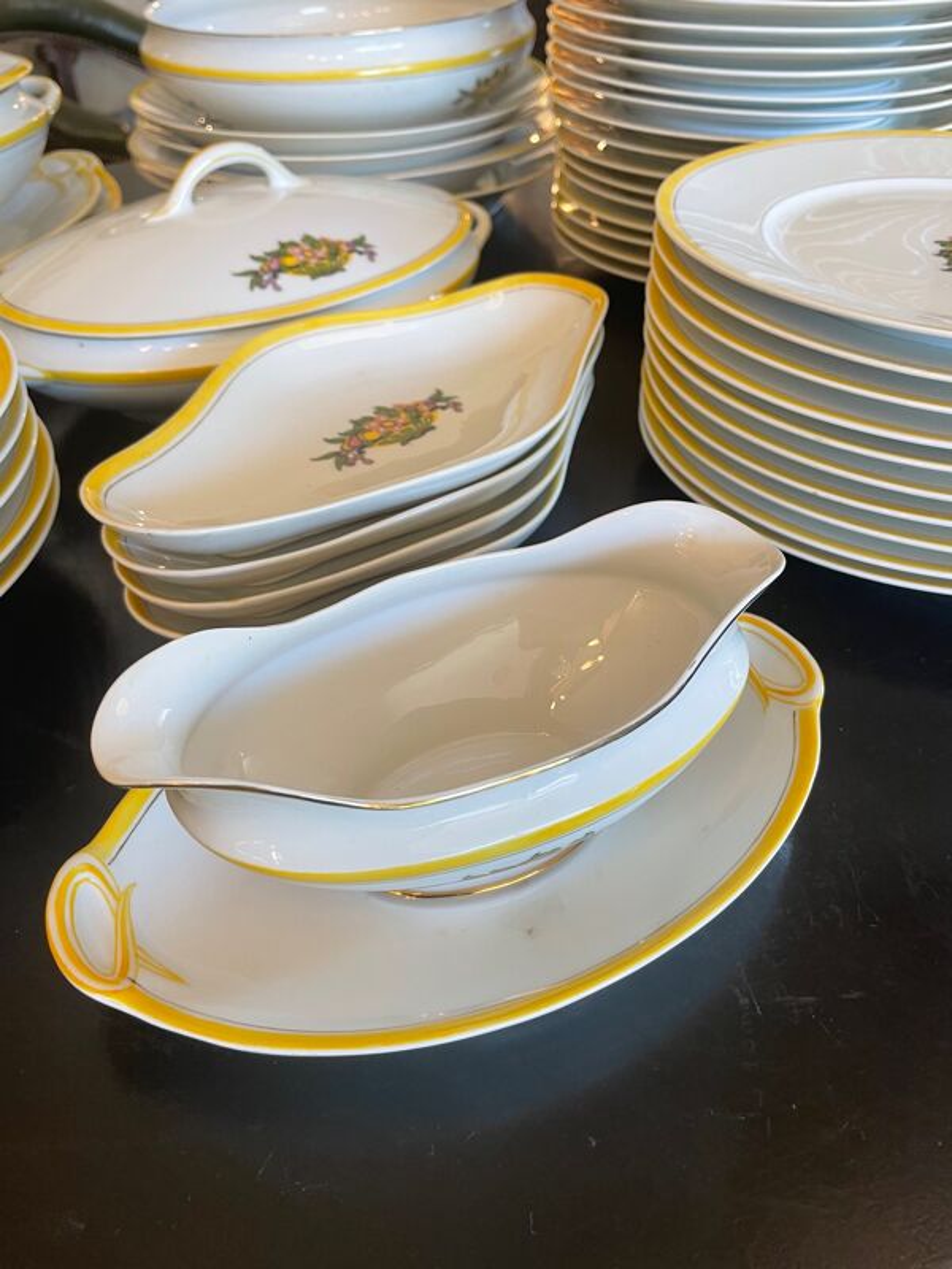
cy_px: 634
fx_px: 953
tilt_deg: -38.7
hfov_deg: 53.1
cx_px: 476
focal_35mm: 26
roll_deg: +3.4
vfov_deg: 67.3
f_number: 1.6
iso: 64
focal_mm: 4.2
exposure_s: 1/50
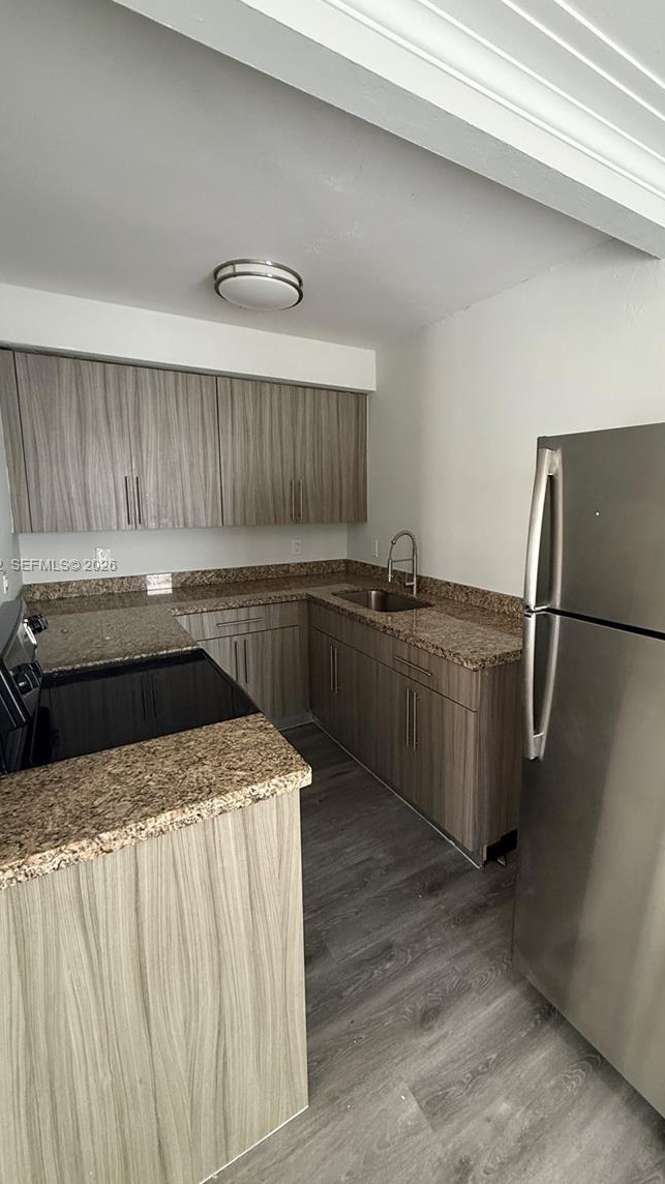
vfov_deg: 99.3
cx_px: 390
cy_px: 566
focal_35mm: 16
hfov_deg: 66.6
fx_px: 502
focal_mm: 2.22
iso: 500
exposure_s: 1/60
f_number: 2.2
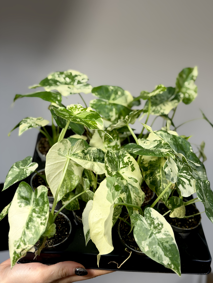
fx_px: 394
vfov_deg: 39.7
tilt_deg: -2.7
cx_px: 106
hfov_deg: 30.3
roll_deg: -0.4
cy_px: 142
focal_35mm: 48
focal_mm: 6.76
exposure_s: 1/121
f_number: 1.78
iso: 64
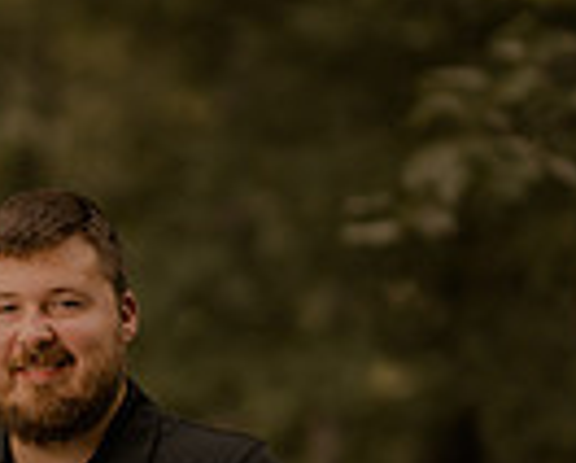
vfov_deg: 5.7
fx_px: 4644
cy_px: 515
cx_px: -4
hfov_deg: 7.1
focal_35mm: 272
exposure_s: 1/1250
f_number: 1.4
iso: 160
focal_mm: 85
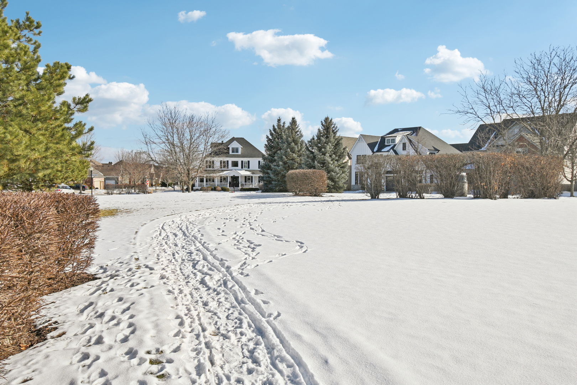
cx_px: 288
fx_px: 481
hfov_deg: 61.9
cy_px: 192
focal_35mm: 30
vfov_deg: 43.6
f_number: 8
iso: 100
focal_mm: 20
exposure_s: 1/500
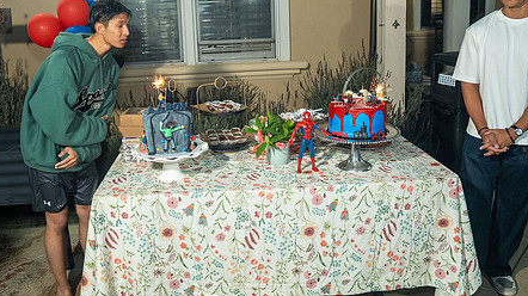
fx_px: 462
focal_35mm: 33
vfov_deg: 35.3
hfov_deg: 59.4
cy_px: 106
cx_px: 237
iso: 640
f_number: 3.5
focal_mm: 24
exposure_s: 1/160
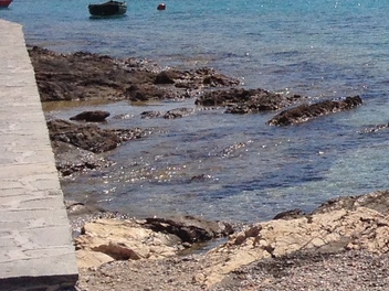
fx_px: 1787
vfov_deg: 9.2
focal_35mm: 159
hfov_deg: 10.9
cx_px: 880
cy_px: -32
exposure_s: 1/3690
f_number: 2.4
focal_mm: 4.28
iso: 50
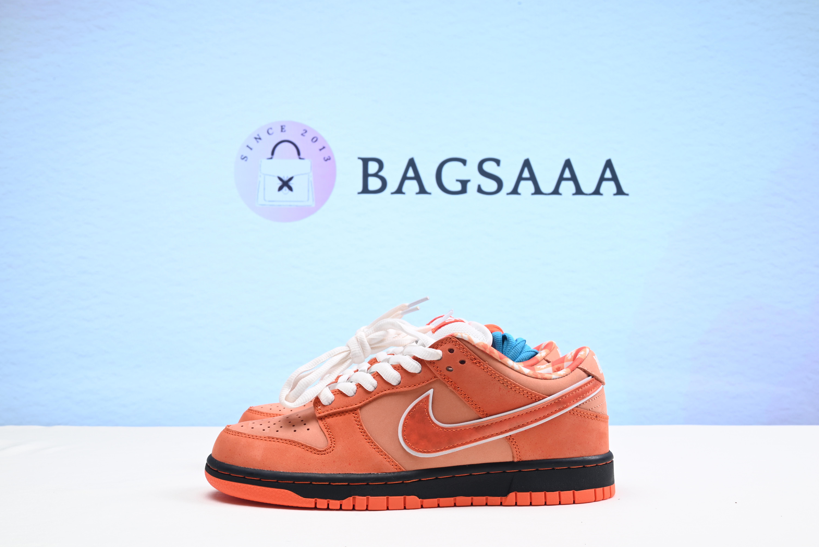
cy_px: 274
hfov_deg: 47.4
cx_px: 410
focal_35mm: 41
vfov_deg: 32.7
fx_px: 933
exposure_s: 1/2
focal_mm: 41
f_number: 16
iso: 100
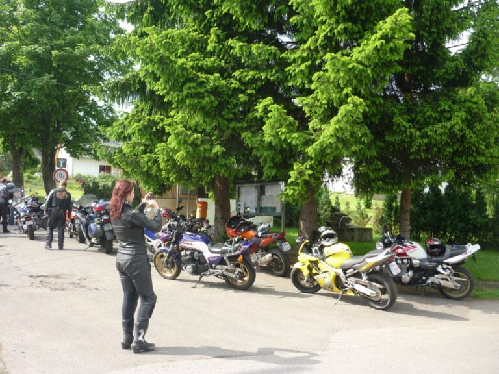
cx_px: 250
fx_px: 476
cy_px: 187
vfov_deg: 42.9
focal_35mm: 33
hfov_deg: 55.4
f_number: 2.8
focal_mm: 5.5
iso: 80
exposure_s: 1/320
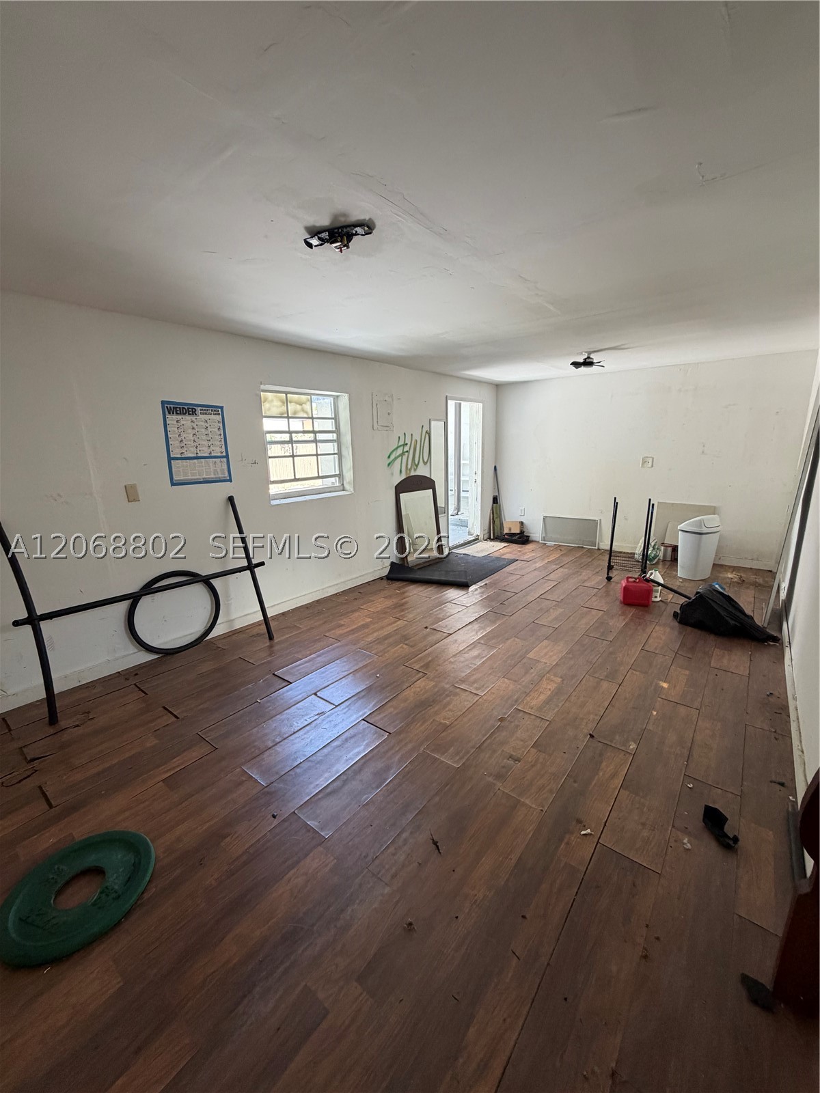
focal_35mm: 14
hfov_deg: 85.7
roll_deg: +0.2
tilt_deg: -13.0
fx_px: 442
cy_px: 546
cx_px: 410
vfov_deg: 102.1
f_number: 2.2
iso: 250
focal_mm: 2.22
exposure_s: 1/121
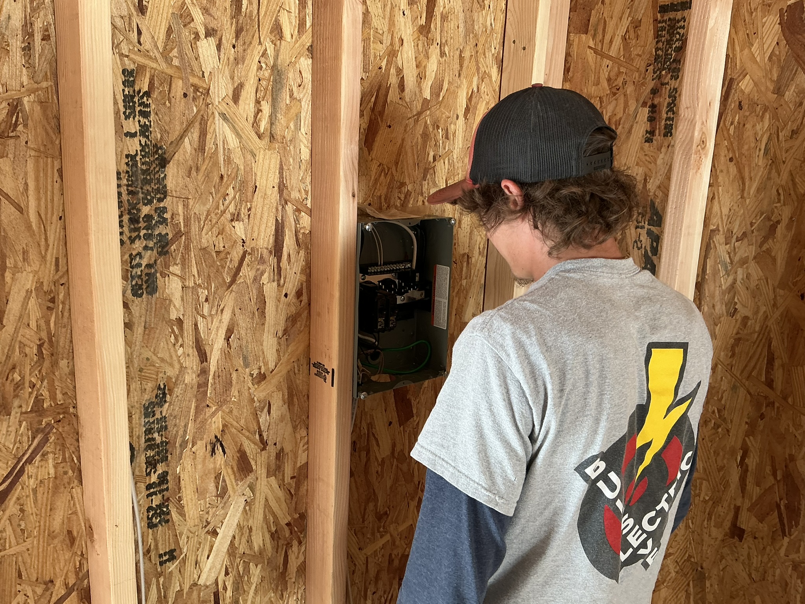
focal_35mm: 28
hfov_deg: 63.4
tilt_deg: -10.8
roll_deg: -1.4
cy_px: 302
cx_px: 402
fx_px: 651
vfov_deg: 49.7
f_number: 1.8
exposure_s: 1/122
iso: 40
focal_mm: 3
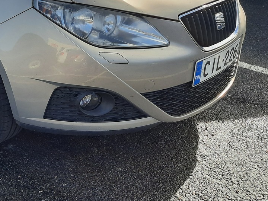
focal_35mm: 50
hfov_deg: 35.9
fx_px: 387
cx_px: 27
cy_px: 51
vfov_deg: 28.7
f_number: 2
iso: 32
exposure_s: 1/568
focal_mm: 4.6
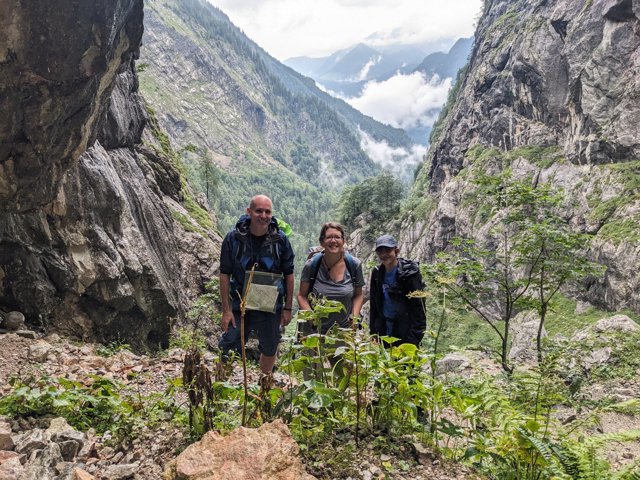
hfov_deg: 65.3
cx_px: 320
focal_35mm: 27
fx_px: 499
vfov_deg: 51.4
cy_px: 240
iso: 38
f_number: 1.73
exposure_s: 1/572
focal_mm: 4.38
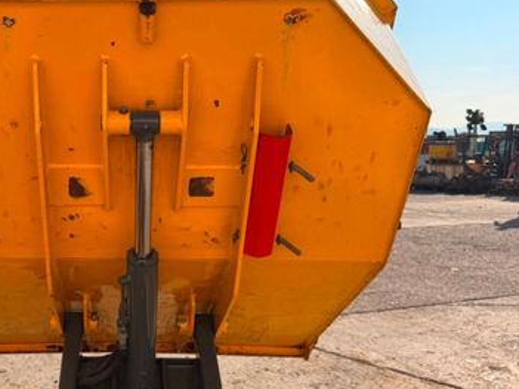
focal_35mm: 41
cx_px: 104
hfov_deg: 43.6
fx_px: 615
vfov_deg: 35.1
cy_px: 170
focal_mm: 6.76
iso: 125
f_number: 1.78
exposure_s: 1/6711
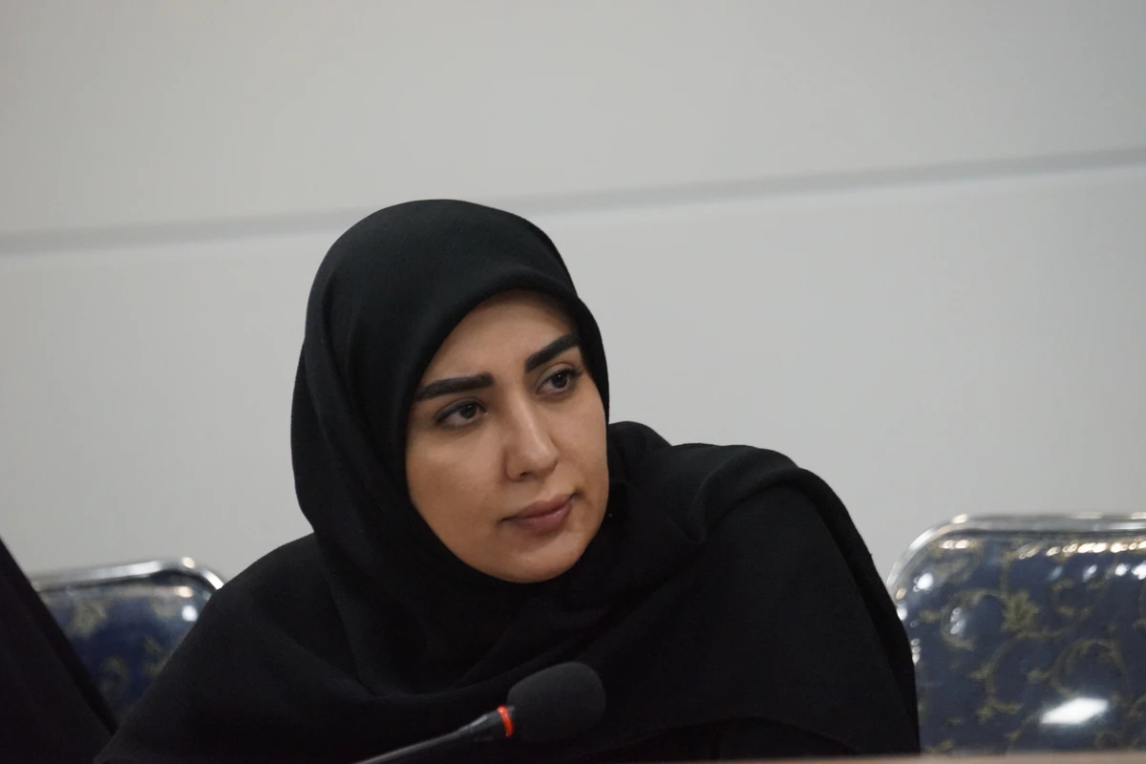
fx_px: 10504
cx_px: 573
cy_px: 382
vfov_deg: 4.2
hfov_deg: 6.2
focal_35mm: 330
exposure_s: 1/160
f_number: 5.6
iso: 6400
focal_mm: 330
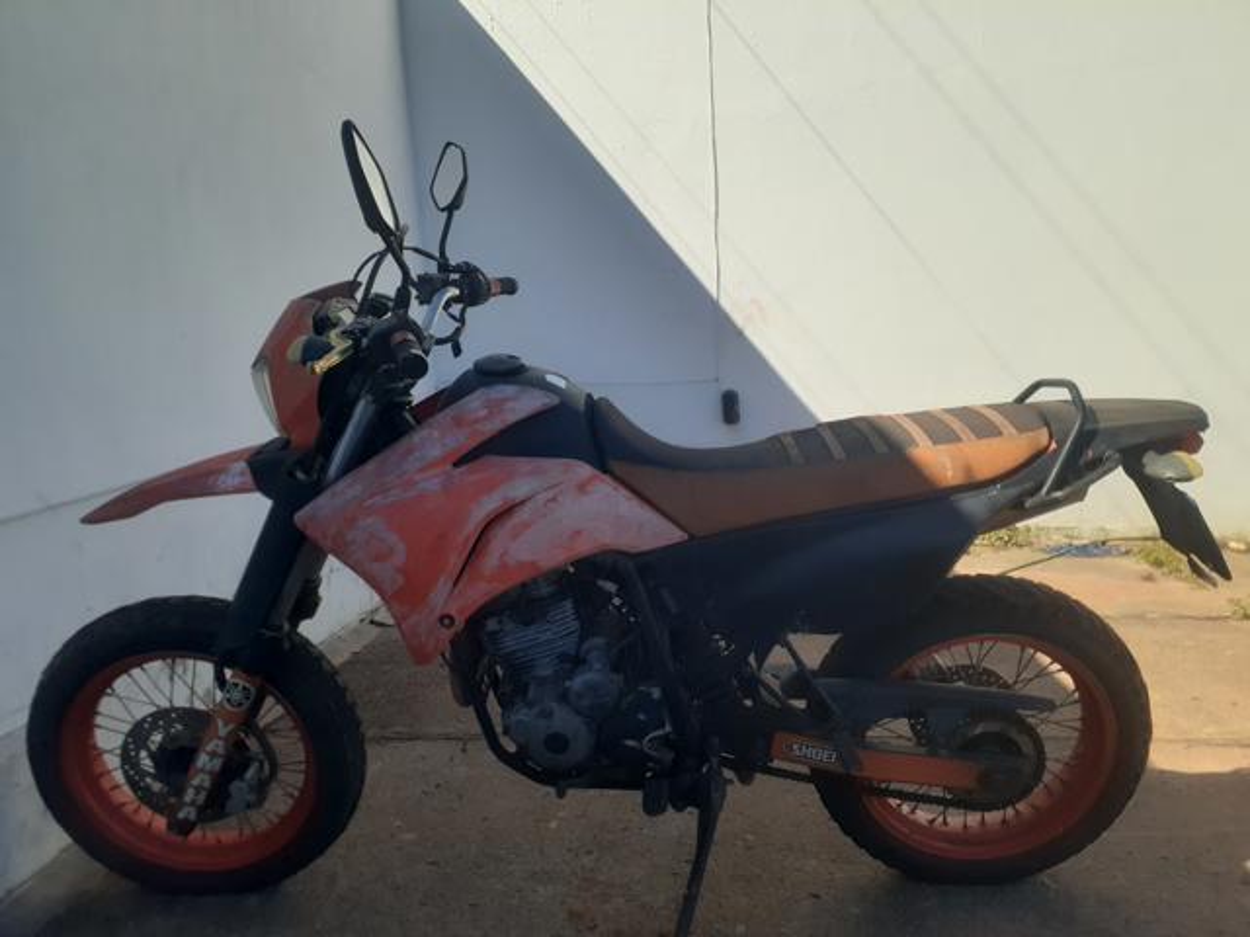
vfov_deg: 51.4
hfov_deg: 65.3
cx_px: 625
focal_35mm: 27
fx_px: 975
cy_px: 468
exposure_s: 1/1220
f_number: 1.9
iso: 40
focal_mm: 3.6
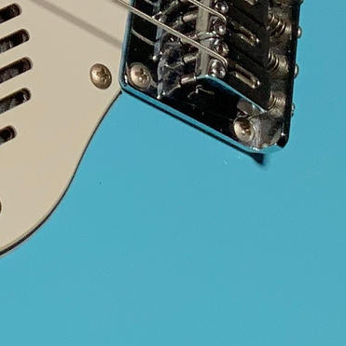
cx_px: -255
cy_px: -45
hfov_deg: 9.5
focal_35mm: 177
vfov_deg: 9.8
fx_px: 2002
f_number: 1.8
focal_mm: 3
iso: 16
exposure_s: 1/318
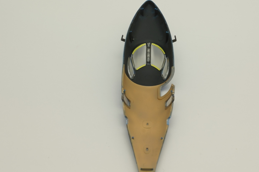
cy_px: 88
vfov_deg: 22.0
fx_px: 443
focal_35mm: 62
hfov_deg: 32.6
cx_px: 148
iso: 100
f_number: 11
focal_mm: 35
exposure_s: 1/4
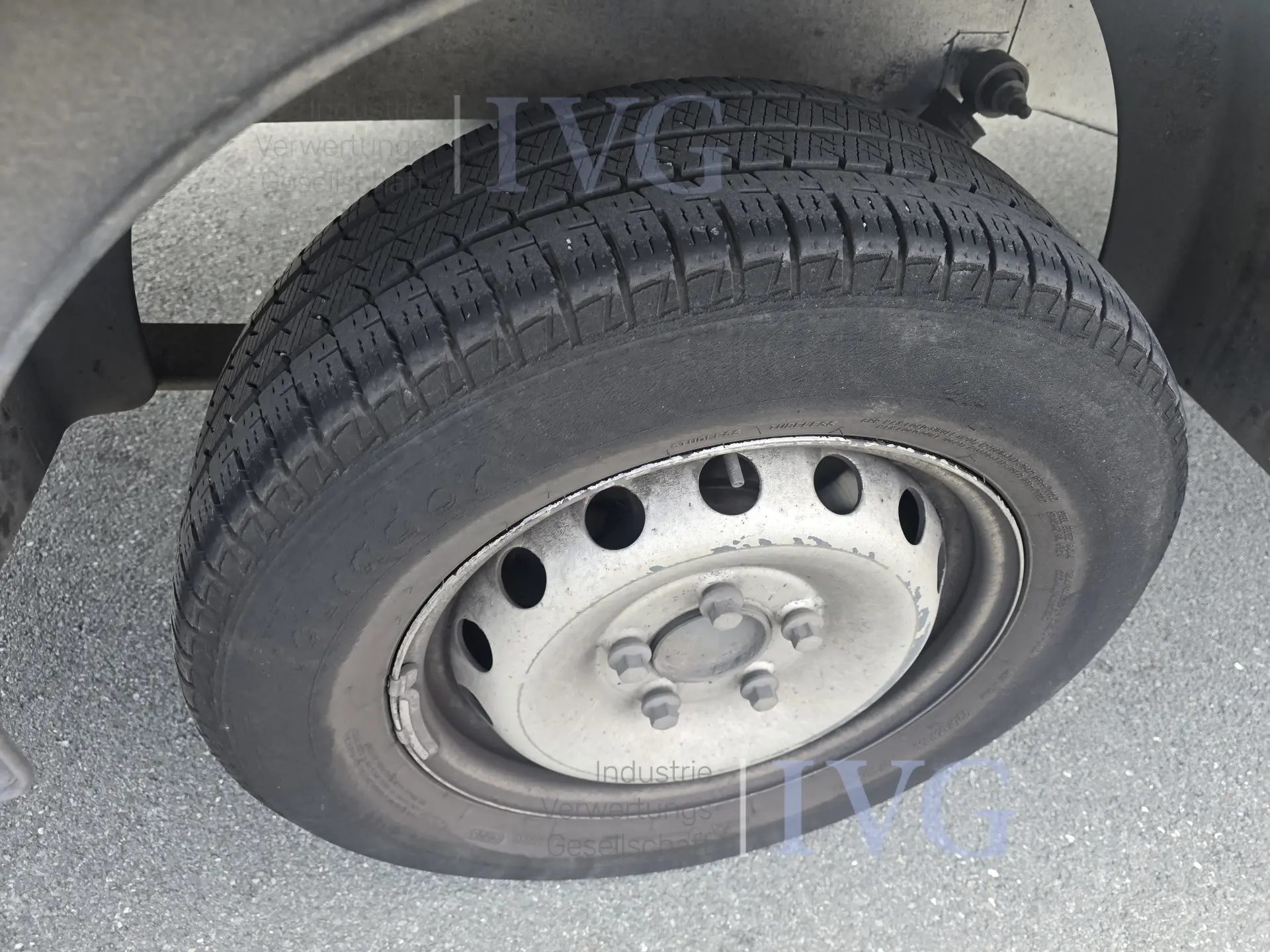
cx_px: 635
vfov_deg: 58.9
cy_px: 476
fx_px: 844
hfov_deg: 73.9
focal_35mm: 23
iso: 80
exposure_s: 1/180
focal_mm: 6.3
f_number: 1.7
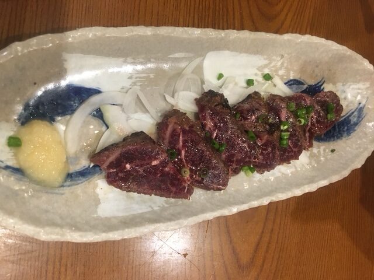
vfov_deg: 48.2
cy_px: 140
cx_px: 187
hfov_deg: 61.7
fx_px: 313
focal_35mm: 29
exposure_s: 1/20
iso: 200
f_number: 2.2
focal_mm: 4.15
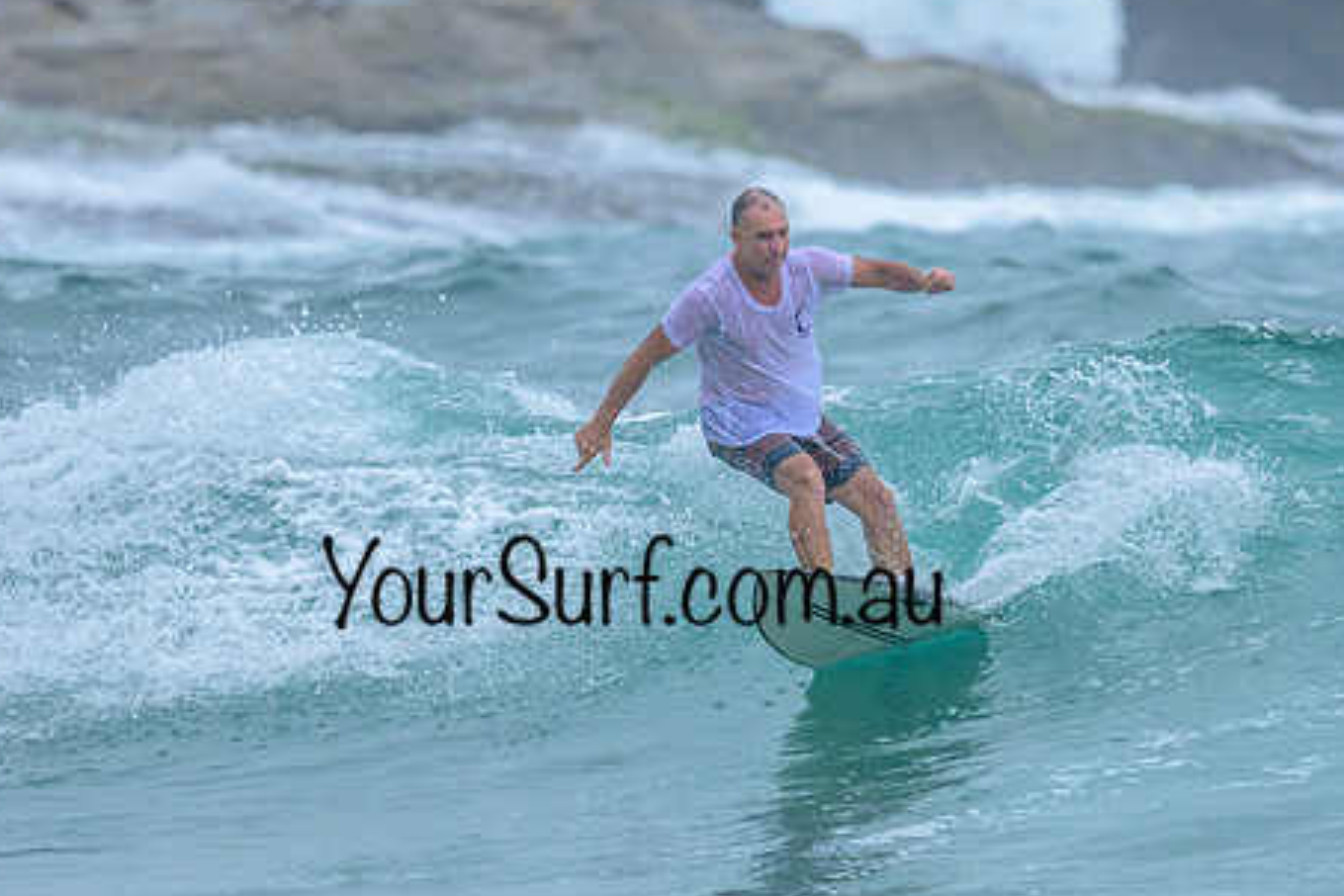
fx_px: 52561
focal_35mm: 1408
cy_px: 567
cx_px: 755
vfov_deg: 1.0
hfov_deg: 1.5
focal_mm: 800
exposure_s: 1/2500
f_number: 6.3
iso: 360
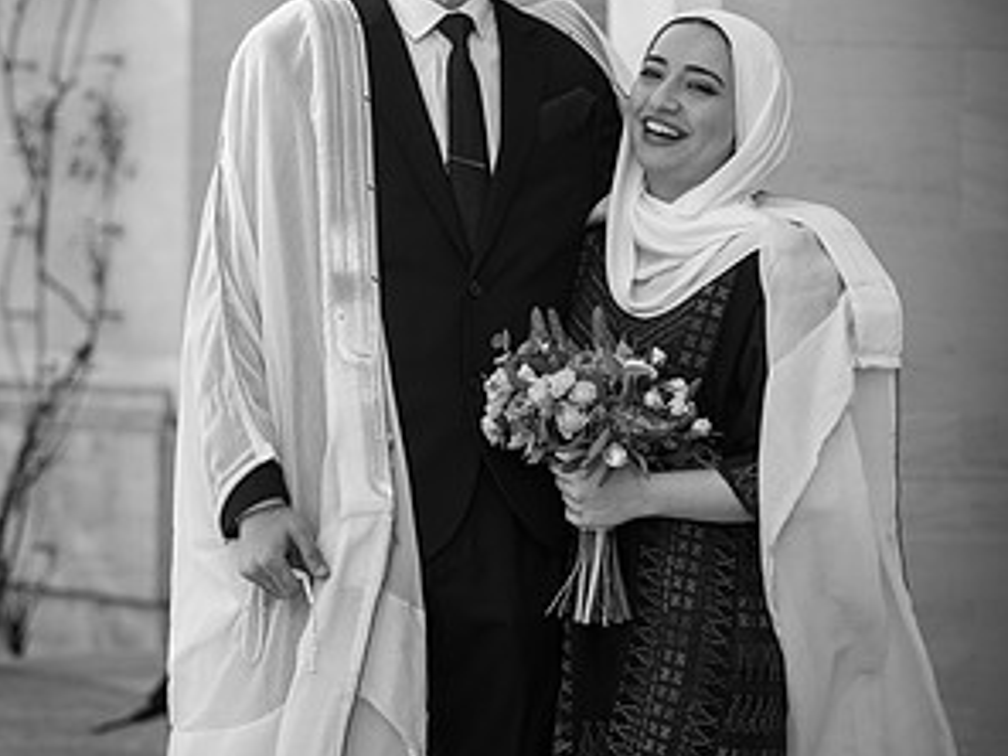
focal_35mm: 117
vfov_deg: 12.7
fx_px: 3407
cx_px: 501
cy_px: 303
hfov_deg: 16.8
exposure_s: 1/1250
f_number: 2.8
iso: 100
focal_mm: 80
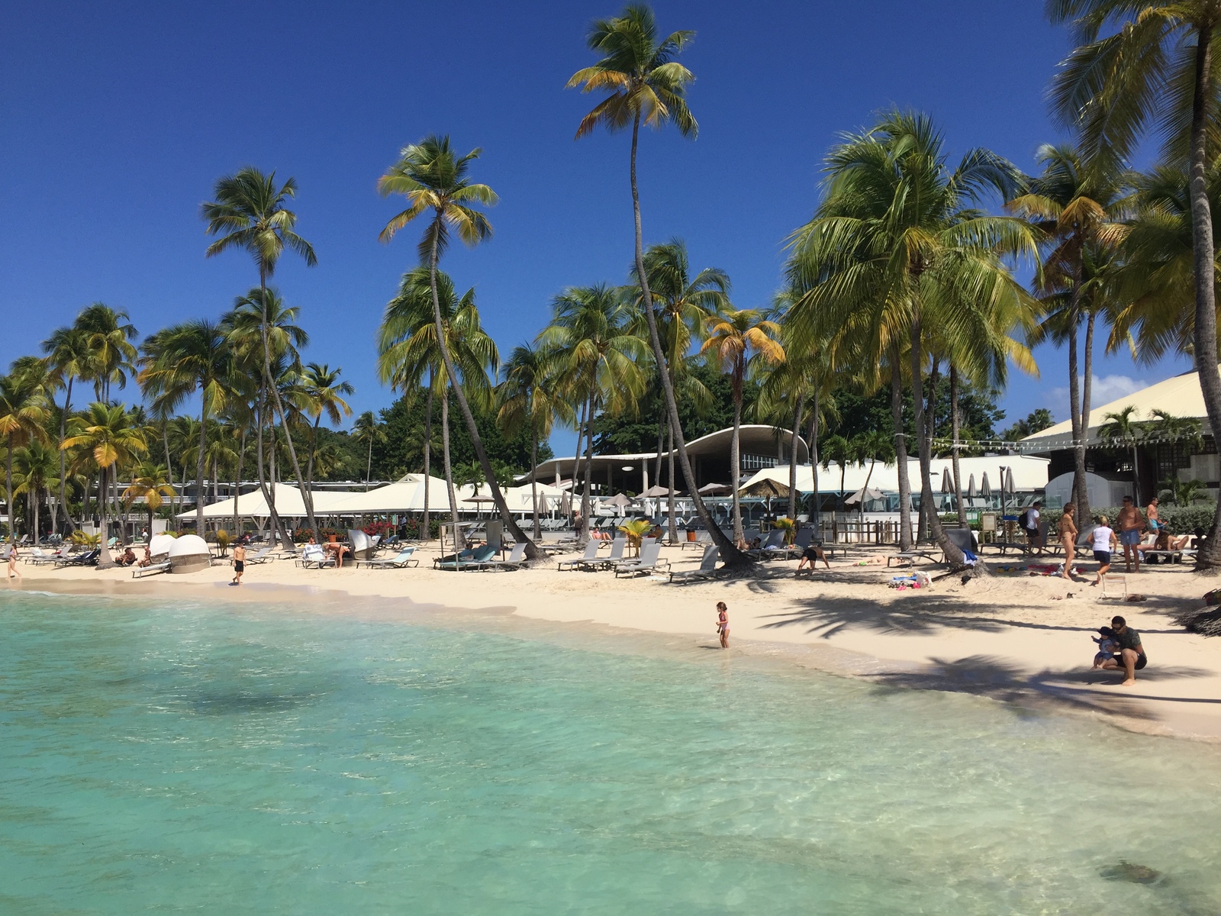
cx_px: 610
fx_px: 1023
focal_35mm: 29
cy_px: 458
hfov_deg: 61.7
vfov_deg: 48.2
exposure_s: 1/3968
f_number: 2.2
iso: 32
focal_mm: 4.15
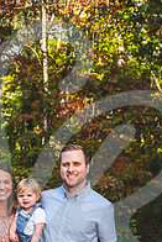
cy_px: 228
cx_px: 20
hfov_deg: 24.1
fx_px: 371
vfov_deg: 33.8
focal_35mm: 55
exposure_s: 1/400
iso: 100
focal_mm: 24
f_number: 2.8
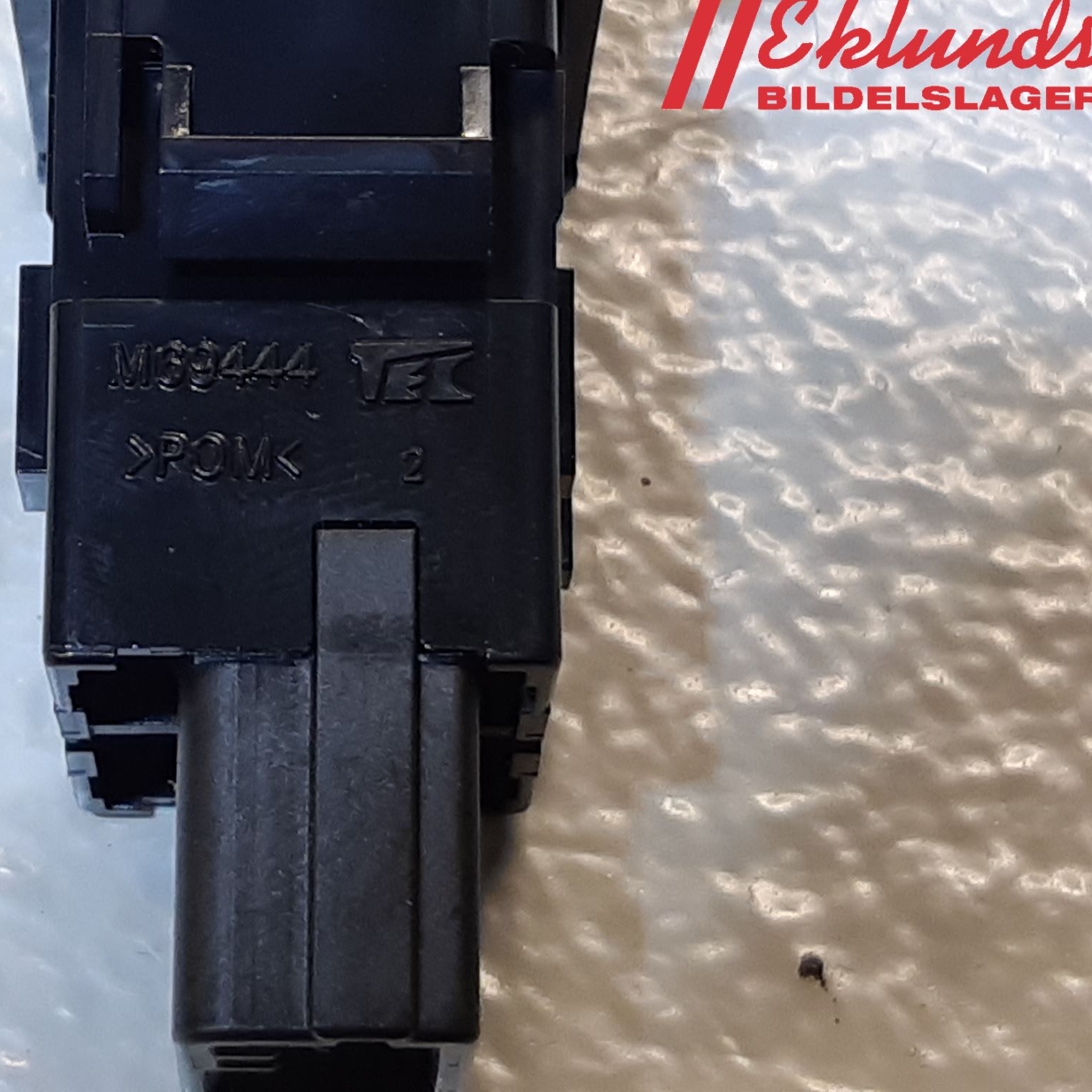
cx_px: 366
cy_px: 540
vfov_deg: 52.5
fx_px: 1106
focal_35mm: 31
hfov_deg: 51.6
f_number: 1.7
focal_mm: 3.93
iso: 64
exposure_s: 1/50
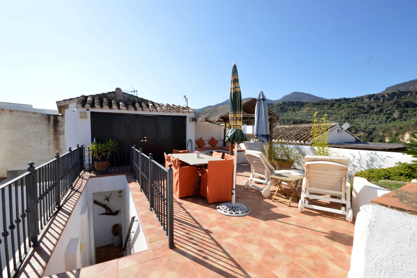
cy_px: 139
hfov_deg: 100.4
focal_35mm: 15
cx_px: 208
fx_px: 174
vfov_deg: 77.2
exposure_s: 1/40
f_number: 18
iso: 100
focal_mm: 10
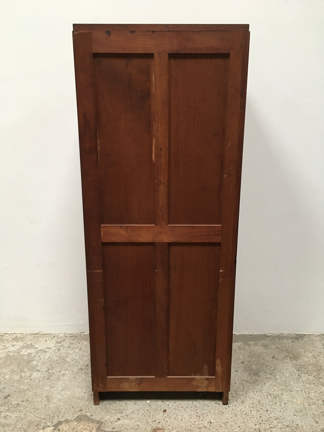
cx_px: 162
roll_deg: -0.3
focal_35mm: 29
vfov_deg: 61.7
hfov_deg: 48.2
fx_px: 362
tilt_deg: -16.2
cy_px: 216
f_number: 2.2
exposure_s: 1/33
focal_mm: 4.15
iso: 200
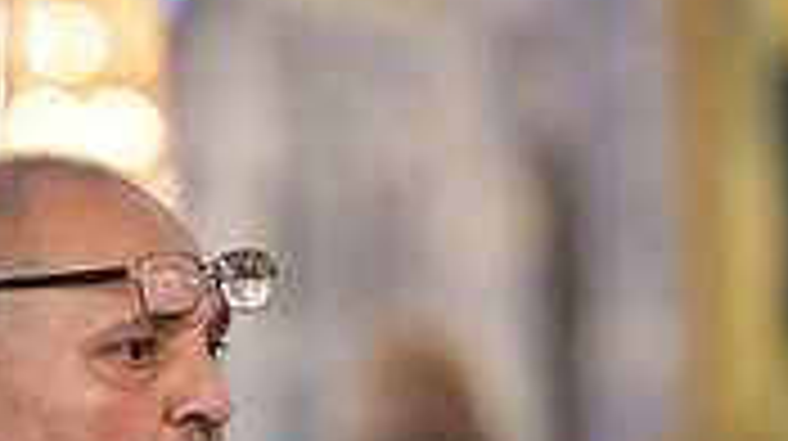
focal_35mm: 696
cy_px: 439
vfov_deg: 1.7
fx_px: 14527
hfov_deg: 3.1
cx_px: 95
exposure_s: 1/125
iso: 1600
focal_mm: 200
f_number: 3.2
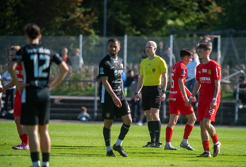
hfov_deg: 4.2
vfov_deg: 2.9
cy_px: 95
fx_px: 3350
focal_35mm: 487
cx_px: 144
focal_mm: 420
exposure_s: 1/1600
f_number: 4
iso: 360
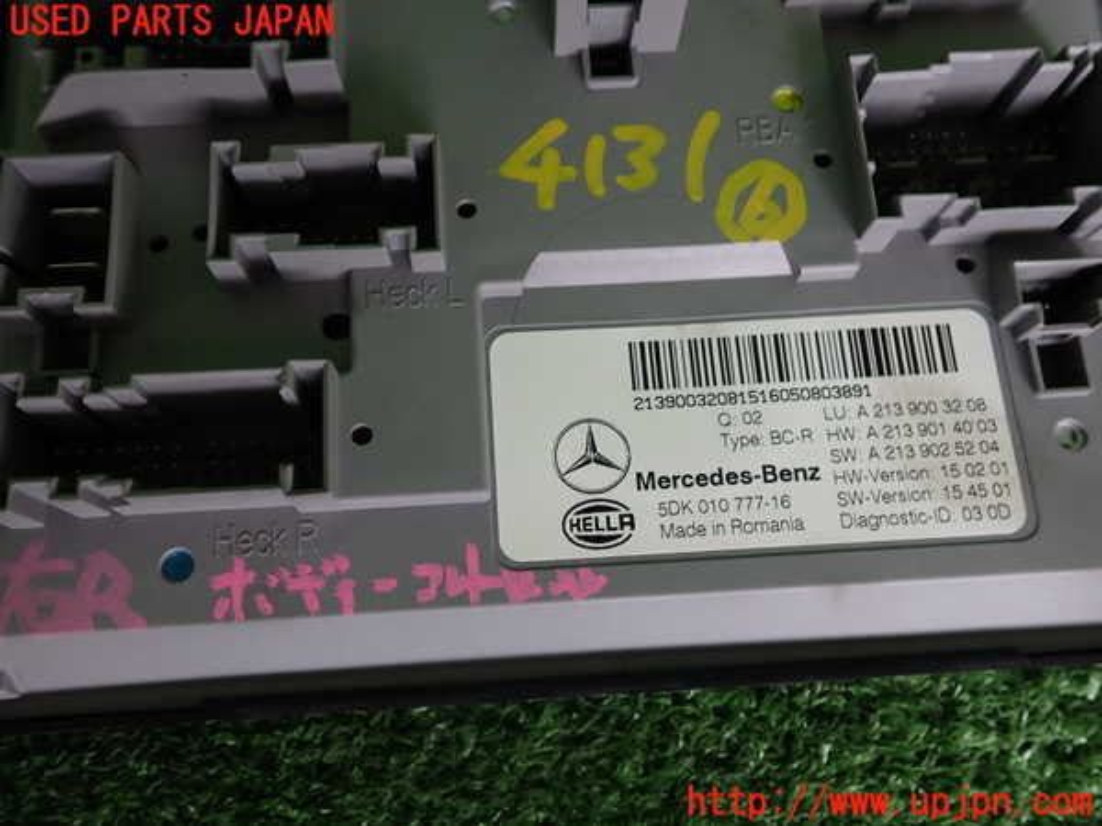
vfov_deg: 46.8
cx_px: 551
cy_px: 413
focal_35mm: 30
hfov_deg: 60.0
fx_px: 955
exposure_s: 1/100
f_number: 2.3
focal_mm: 5.4
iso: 100
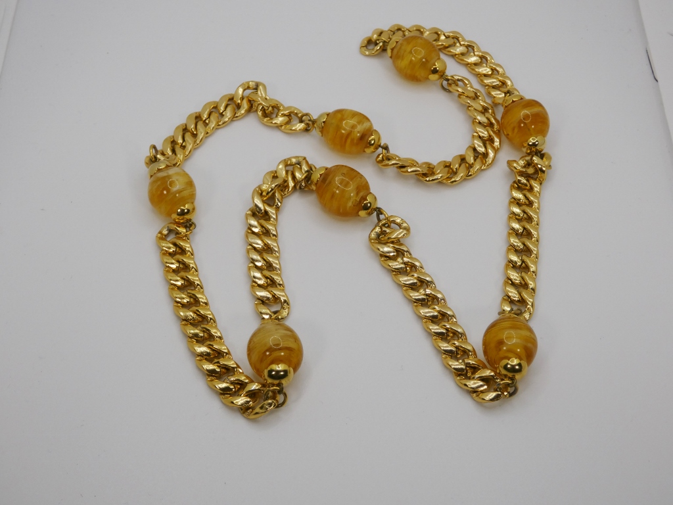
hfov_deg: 34.9
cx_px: 336
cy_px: 252
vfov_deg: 26.6
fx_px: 1069
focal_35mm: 55
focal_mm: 9.9
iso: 80
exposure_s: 1/640
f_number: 4
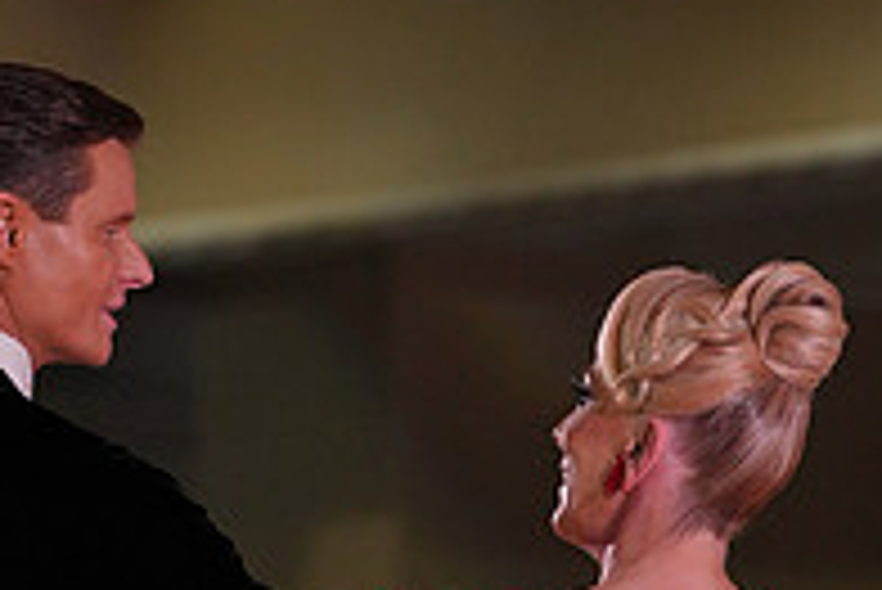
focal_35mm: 458
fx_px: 11229
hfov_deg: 4.5
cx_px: 214
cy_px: 1275
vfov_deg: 3.0
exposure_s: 1/500
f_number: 4
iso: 1000
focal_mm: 155
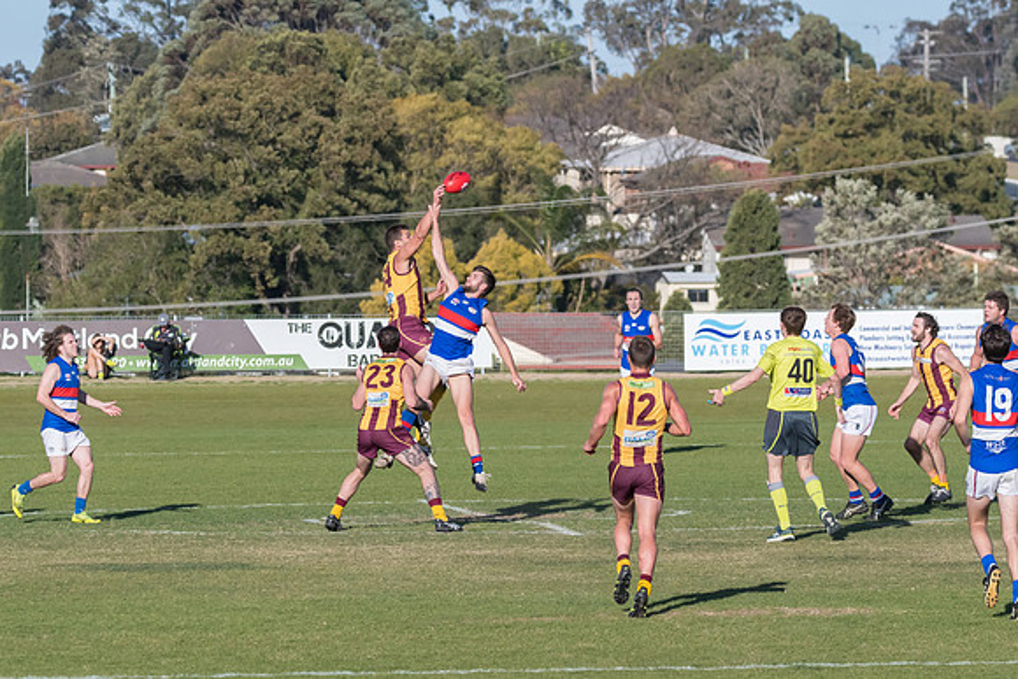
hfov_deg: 6.3
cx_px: 478
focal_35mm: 324
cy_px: 328
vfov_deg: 4.2
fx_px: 9177
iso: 800
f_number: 8
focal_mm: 200
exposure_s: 1/5000
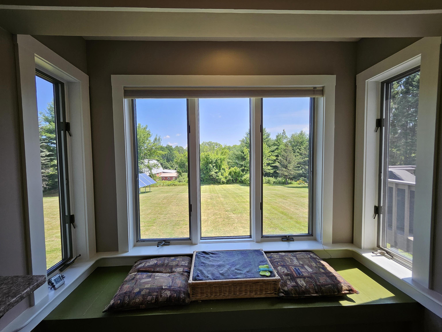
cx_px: 221
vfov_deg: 89.9
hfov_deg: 106.2
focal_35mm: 13
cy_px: 166
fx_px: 166
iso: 32
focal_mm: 1.74
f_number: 2.2
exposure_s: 1/168
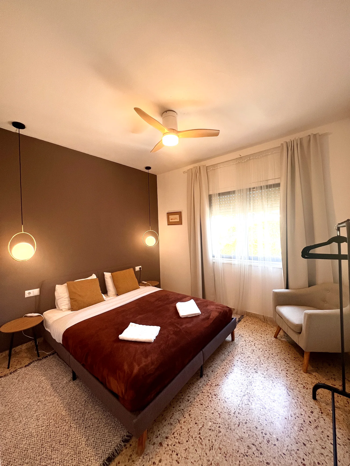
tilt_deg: +0.0
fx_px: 175
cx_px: 175
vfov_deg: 106.2
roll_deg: +1.0
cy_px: 233
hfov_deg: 89.9
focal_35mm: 13
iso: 125
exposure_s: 1/99
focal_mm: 1.57
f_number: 1.8
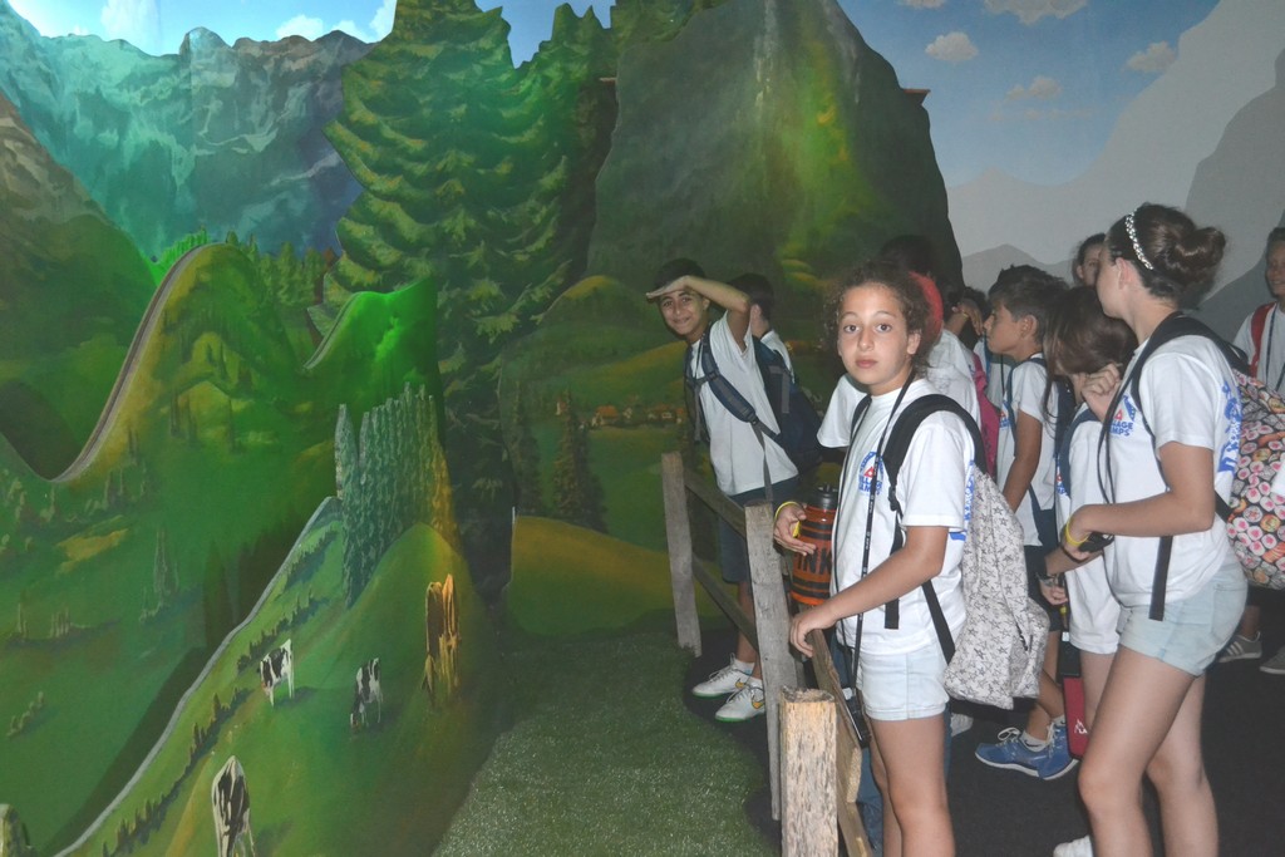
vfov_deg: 34.2
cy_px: 428
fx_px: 1392
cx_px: 642
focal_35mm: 39
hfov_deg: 49.5
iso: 3200
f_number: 4.2
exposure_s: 1/60
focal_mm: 26
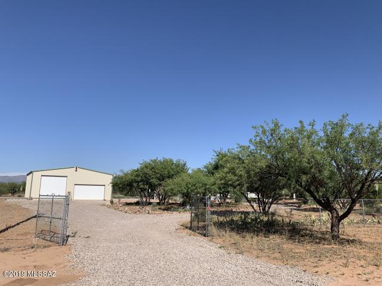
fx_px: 287
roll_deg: -2.5
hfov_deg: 67.3
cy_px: 143
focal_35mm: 26
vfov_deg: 53.1
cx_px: 191
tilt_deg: +11.1
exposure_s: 1/2994
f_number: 1.8
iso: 25
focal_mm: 4.25
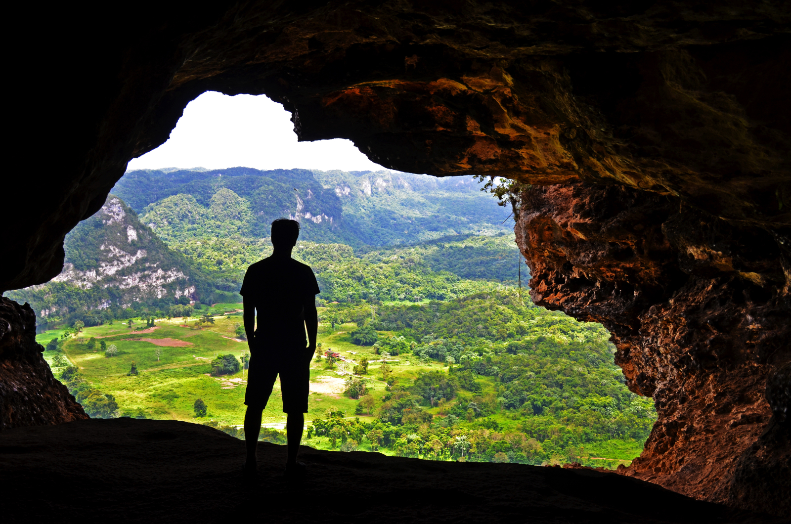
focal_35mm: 40
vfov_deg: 32.9
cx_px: 396
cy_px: 262
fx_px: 888
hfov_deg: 48.0
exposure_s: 1/200
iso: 200
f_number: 7.1
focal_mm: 27
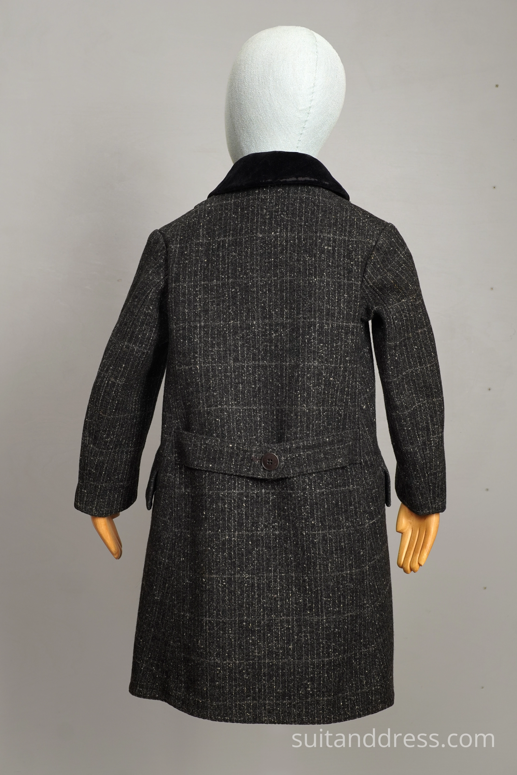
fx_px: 1034
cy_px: 388
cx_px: 258
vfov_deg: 41.1
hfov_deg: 28.1
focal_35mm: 48
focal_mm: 32
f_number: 7.1
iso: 400
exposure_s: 1/30
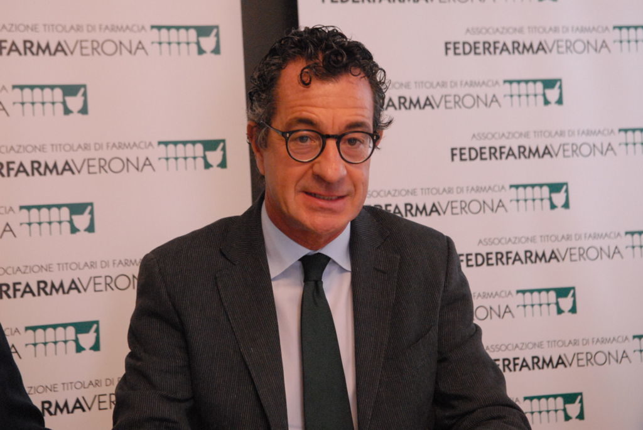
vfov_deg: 20.2
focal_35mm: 68
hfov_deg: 29.8
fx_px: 1207
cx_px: 322
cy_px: 215
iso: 1600
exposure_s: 1/80
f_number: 4.5
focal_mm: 45
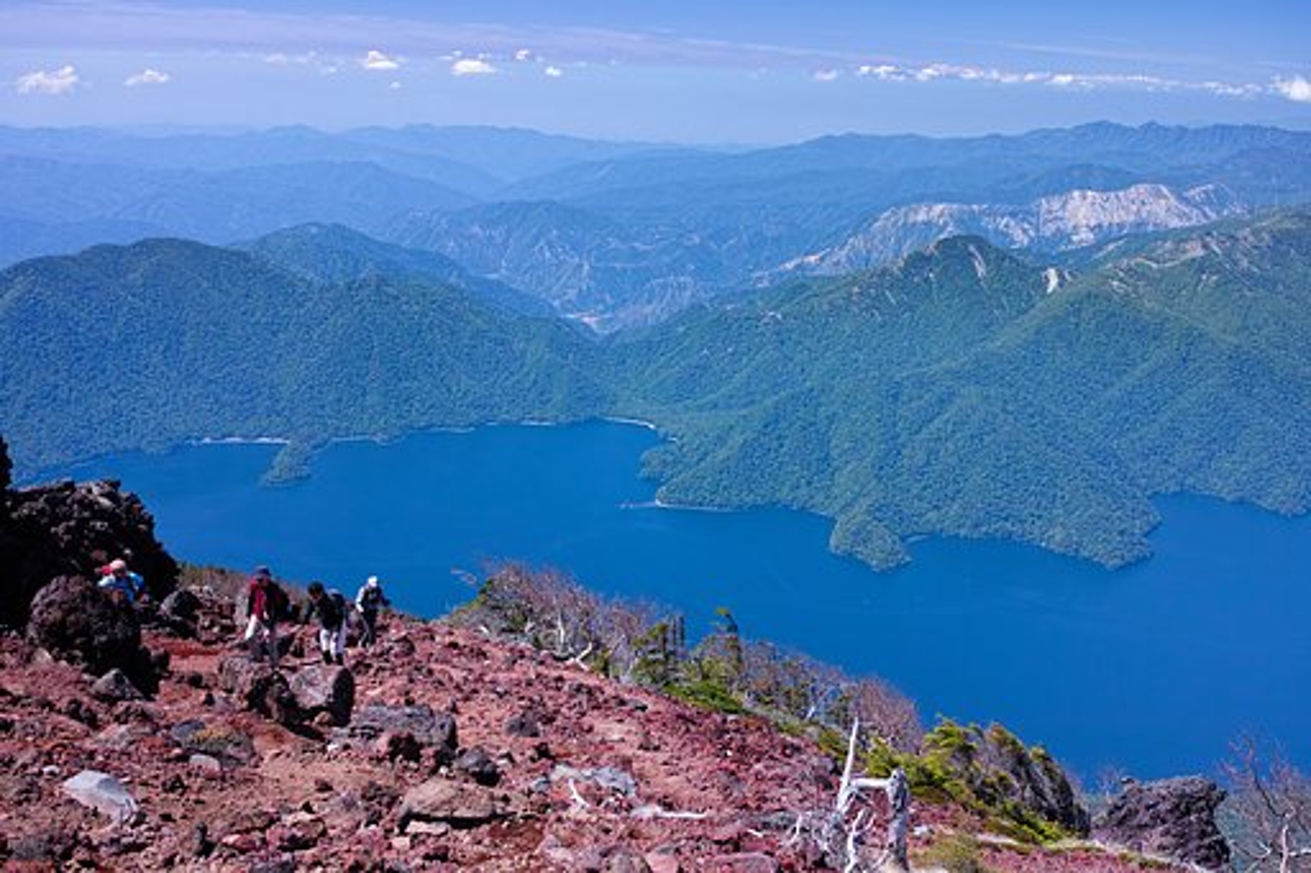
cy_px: 436
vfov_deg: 29.8
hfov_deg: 43.6
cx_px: 656
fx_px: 1638
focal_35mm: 45
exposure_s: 1/160
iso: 200
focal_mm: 30
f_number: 5.6
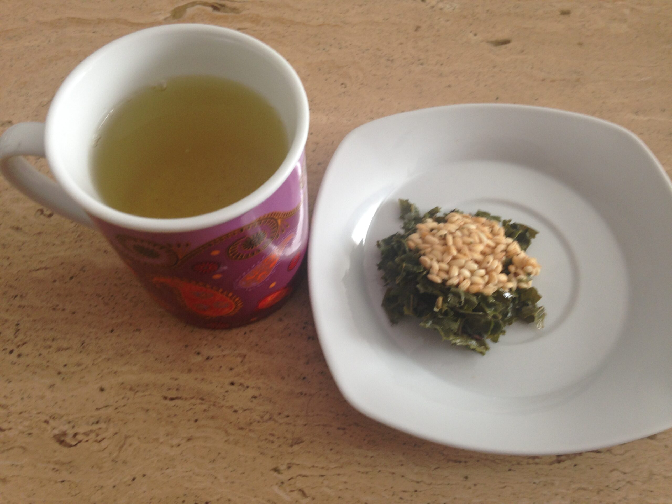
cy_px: 252
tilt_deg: -64.3
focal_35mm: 33
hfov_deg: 55.4
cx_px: 336
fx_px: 641
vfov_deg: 42.9
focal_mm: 4.12
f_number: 2.4
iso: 50
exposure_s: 1/20
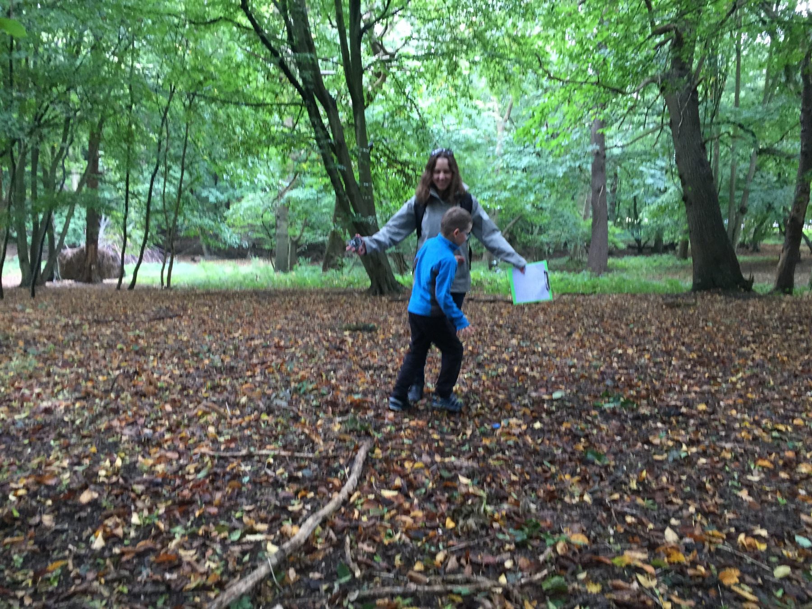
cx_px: 406
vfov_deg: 48.2
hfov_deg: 61.7
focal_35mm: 29
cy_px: 304
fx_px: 680
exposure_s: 1/33
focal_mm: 4.15
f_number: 2.2
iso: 160
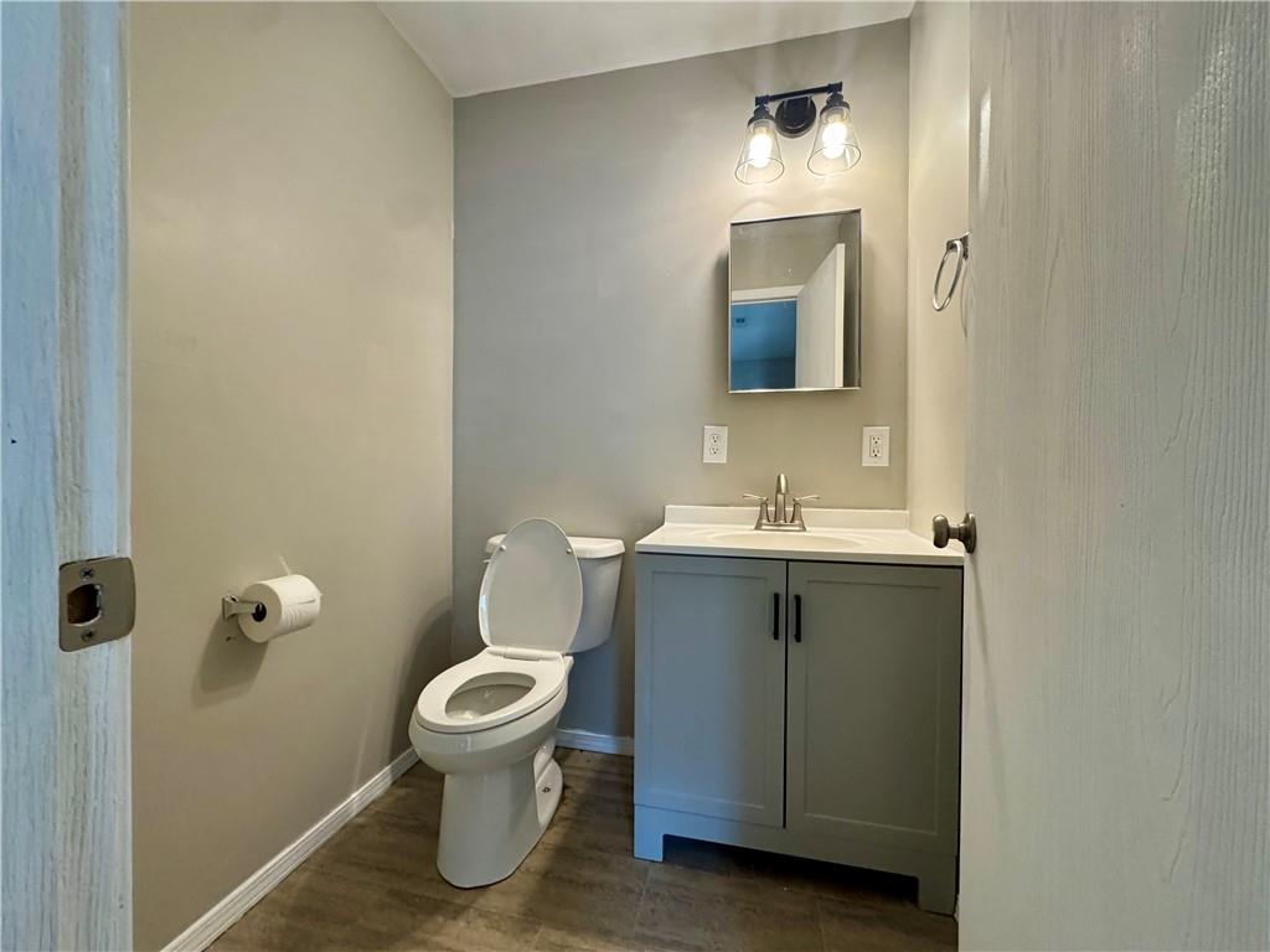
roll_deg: -0.6
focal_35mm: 14
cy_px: 476
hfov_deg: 102.1
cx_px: 635
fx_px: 514
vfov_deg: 85.7
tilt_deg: -1.5
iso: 320
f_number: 2.2
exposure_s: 1/120
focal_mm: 2.22
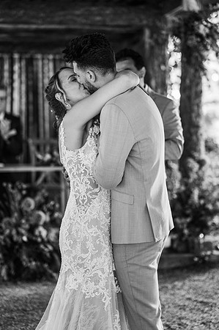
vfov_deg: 23.9
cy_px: 165
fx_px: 777
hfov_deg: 16.0
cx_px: 110
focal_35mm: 85
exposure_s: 1/200
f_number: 2.2
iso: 1400
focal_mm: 85
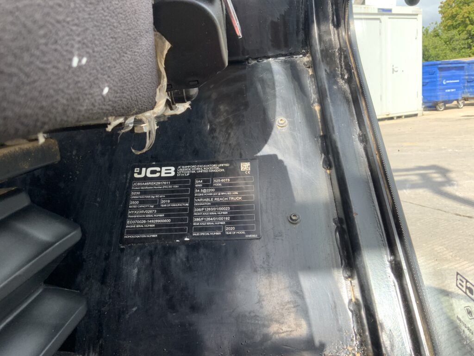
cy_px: 178
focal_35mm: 29
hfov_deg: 61.7
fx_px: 397
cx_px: 237
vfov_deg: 48.2
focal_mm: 3
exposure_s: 1/172
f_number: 1.8
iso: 16
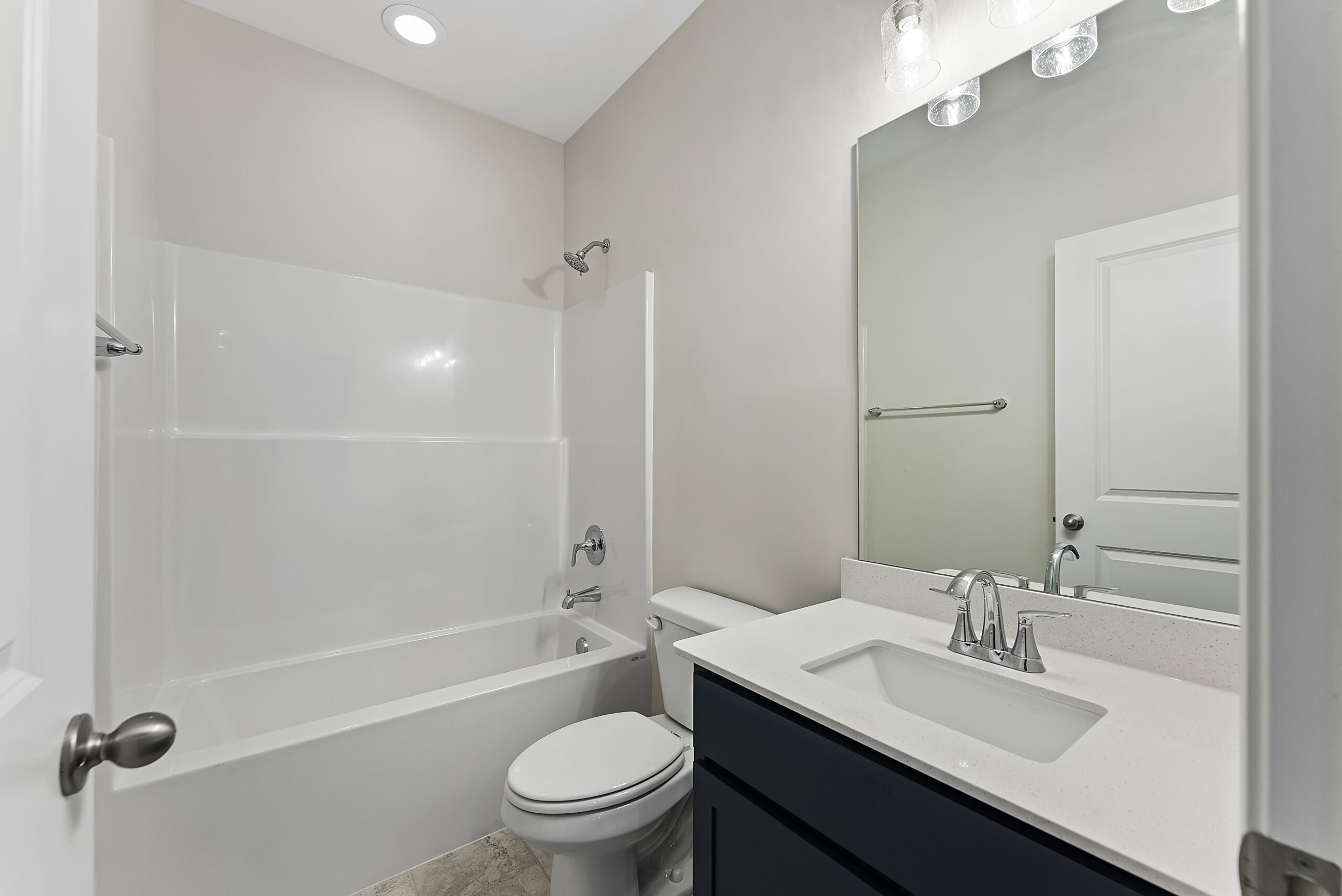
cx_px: 671
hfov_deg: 104.2
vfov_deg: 81.3
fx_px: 522
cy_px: 448
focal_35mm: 14
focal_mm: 14
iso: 400
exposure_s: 1/20
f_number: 7.1
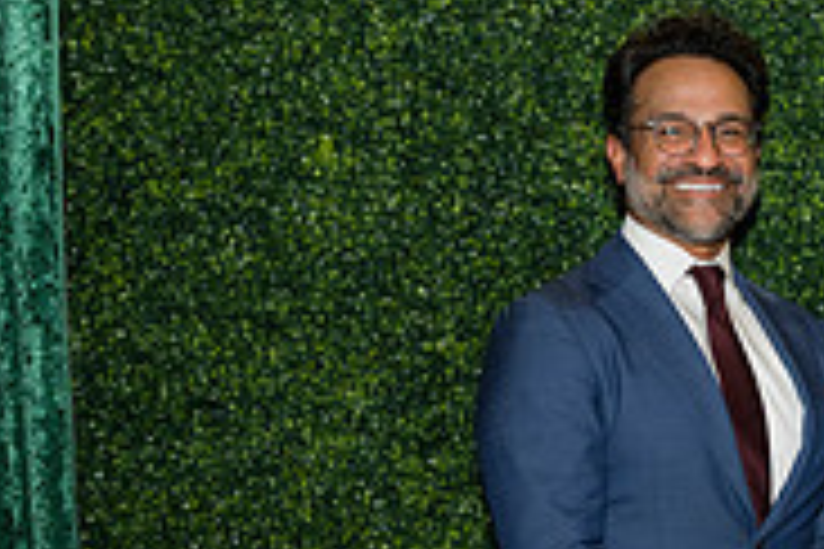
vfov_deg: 14.4
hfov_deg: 20.2
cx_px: 1022
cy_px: 529
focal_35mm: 94
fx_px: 2142
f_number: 5
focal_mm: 29.5
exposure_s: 1/160
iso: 800
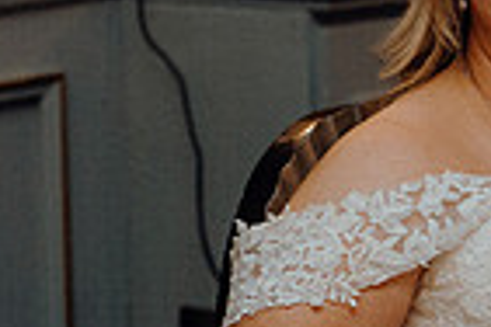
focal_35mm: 288
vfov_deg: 4.8
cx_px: 52
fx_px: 3928
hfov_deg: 7.1
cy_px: 106
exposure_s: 1/160
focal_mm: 70
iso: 2500
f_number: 3.5
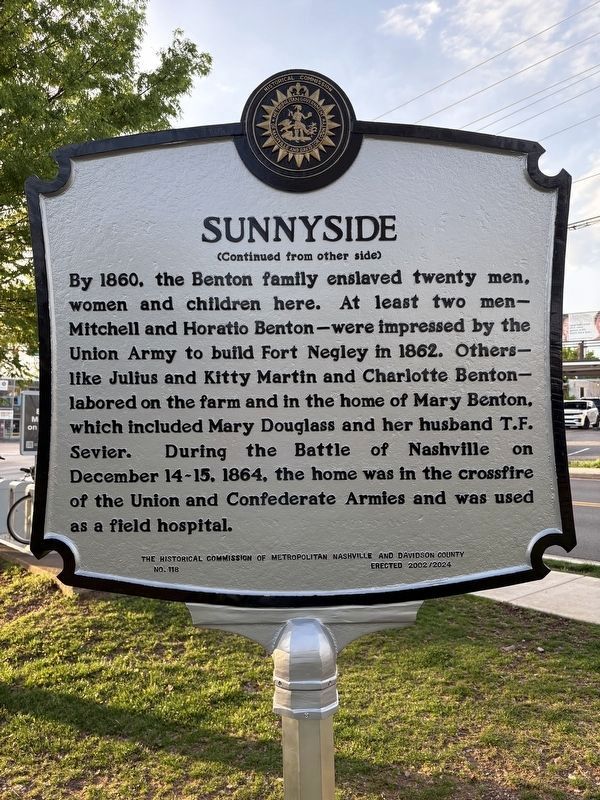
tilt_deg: +2.0
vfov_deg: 67.3
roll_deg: +0.0
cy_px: 400
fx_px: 601
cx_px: 300
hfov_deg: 53.1
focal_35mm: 26
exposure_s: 1/316
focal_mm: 5.96
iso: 64
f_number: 1.6
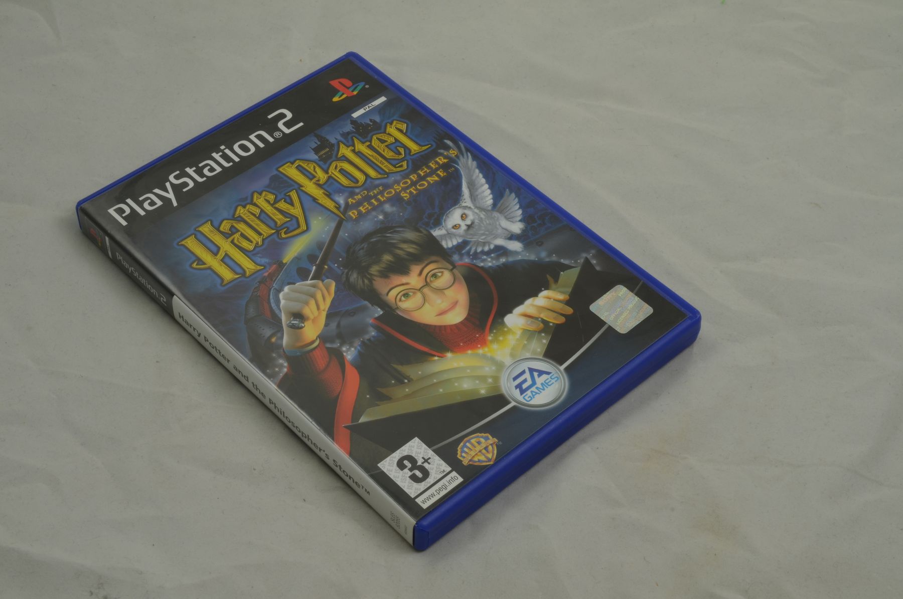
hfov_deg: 33.5
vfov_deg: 22.5
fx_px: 1502
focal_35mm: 60
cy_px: 300
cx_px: 452
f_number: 20
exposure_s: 1/2.5
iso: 100
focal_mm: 40
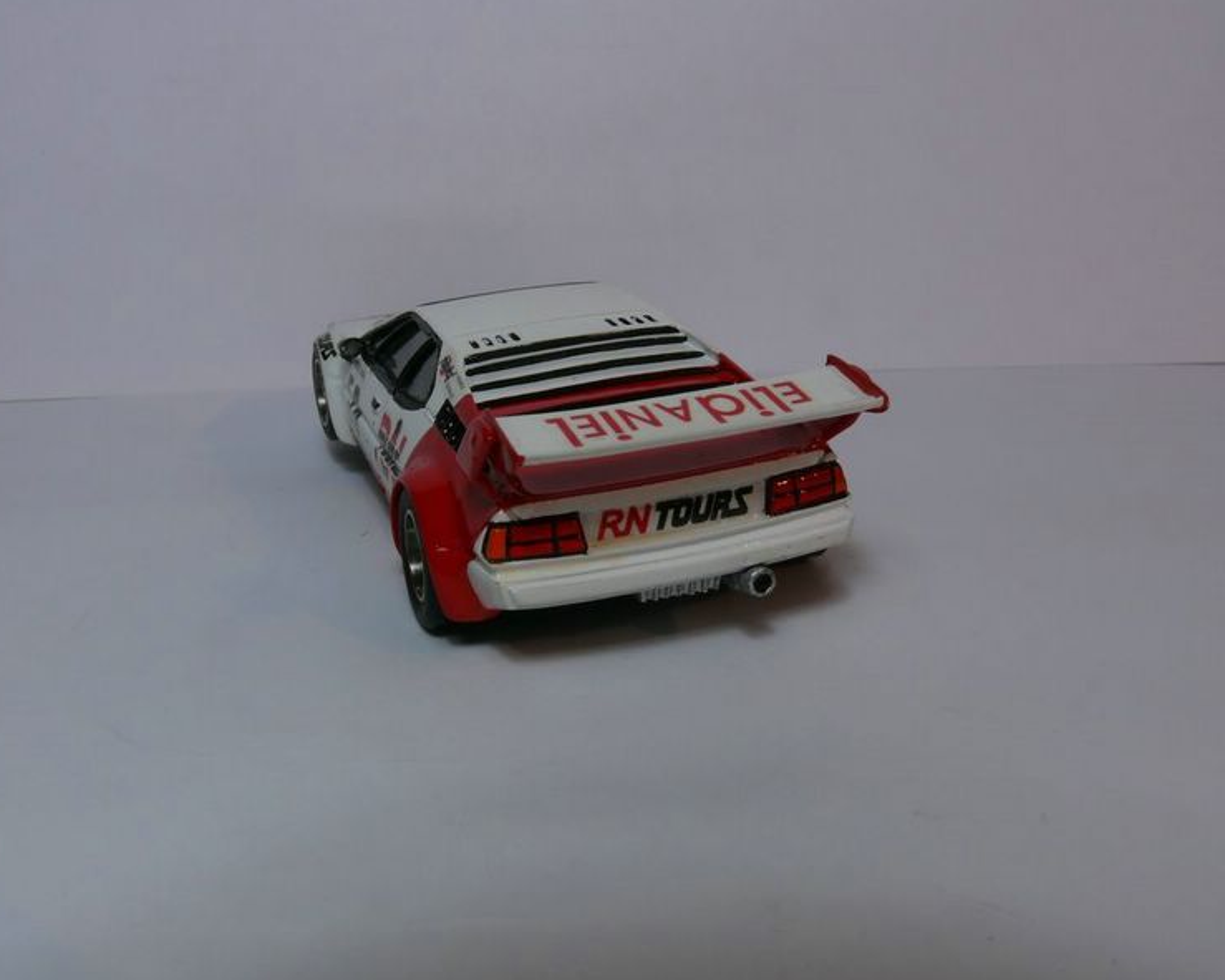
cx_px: 588
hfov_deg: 49.1
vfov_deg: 40.1
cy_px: 488
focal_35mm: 37
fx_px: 1341
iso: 100
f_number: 10
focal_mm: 7.4
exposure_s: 1/13
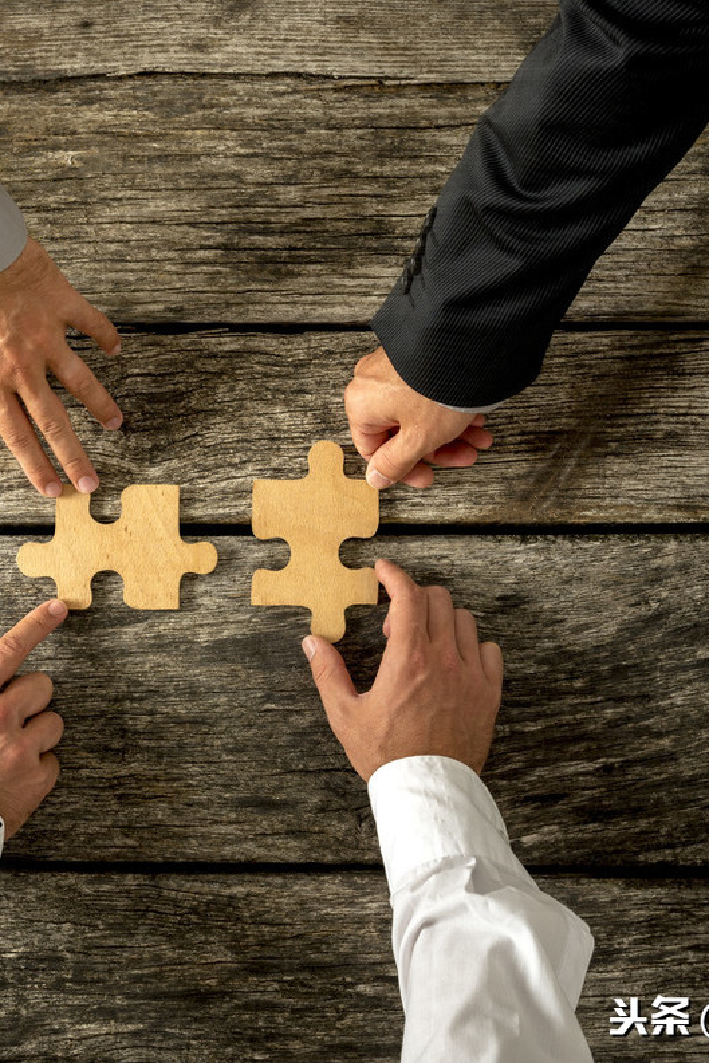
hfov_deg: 25.3
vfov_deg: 37.5
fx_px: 1565
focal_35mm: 53
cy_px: 534
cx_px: 217
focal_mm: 35
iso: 100
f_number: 10
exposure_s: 1/160
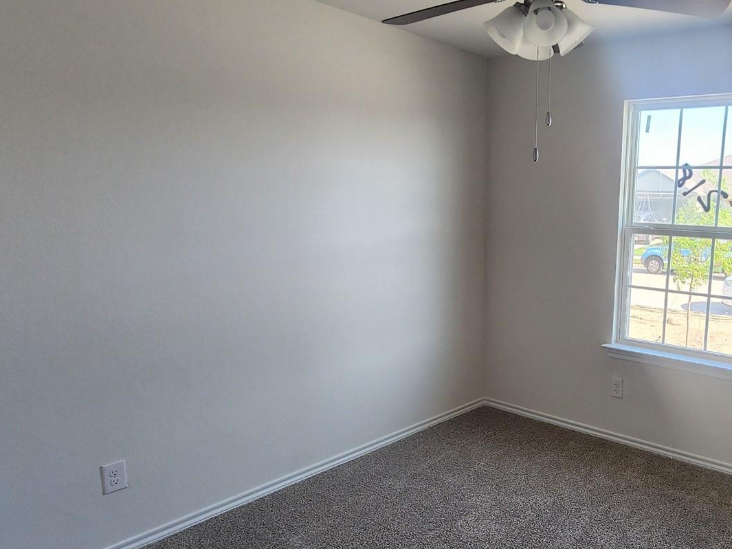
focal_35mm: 25
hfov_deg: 64.5
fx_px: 529
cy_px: 301
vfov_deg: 54.8
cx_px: 563
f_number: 2.2
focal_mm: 2.2
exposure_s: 1/60
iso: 80
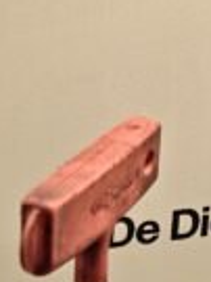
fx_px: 1425
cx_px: -21
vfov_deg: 11.3
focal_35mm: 175
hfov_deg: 8.4
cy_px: 238
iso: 1250
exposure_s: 1/50
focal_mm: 6.06
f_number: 1.6
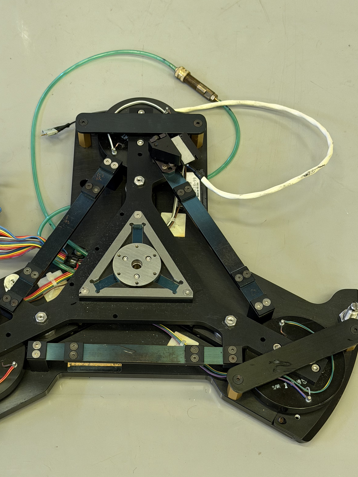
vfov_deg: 31.2
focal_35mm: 62
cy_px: 269
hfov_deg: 23.6
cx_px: 133
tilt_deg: -63.1
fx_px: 855
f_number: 1.78
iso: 250
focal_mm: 6.76
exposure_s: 1/40
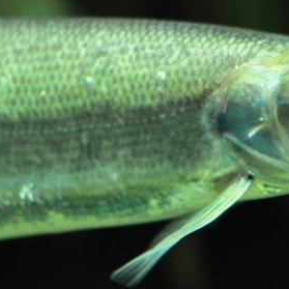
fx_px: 1729
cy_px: 167
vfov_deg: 9.6
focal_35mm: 183
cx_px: 278
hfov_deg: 9.5
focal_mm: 50
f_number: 3.2
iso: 800
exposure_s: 1/40
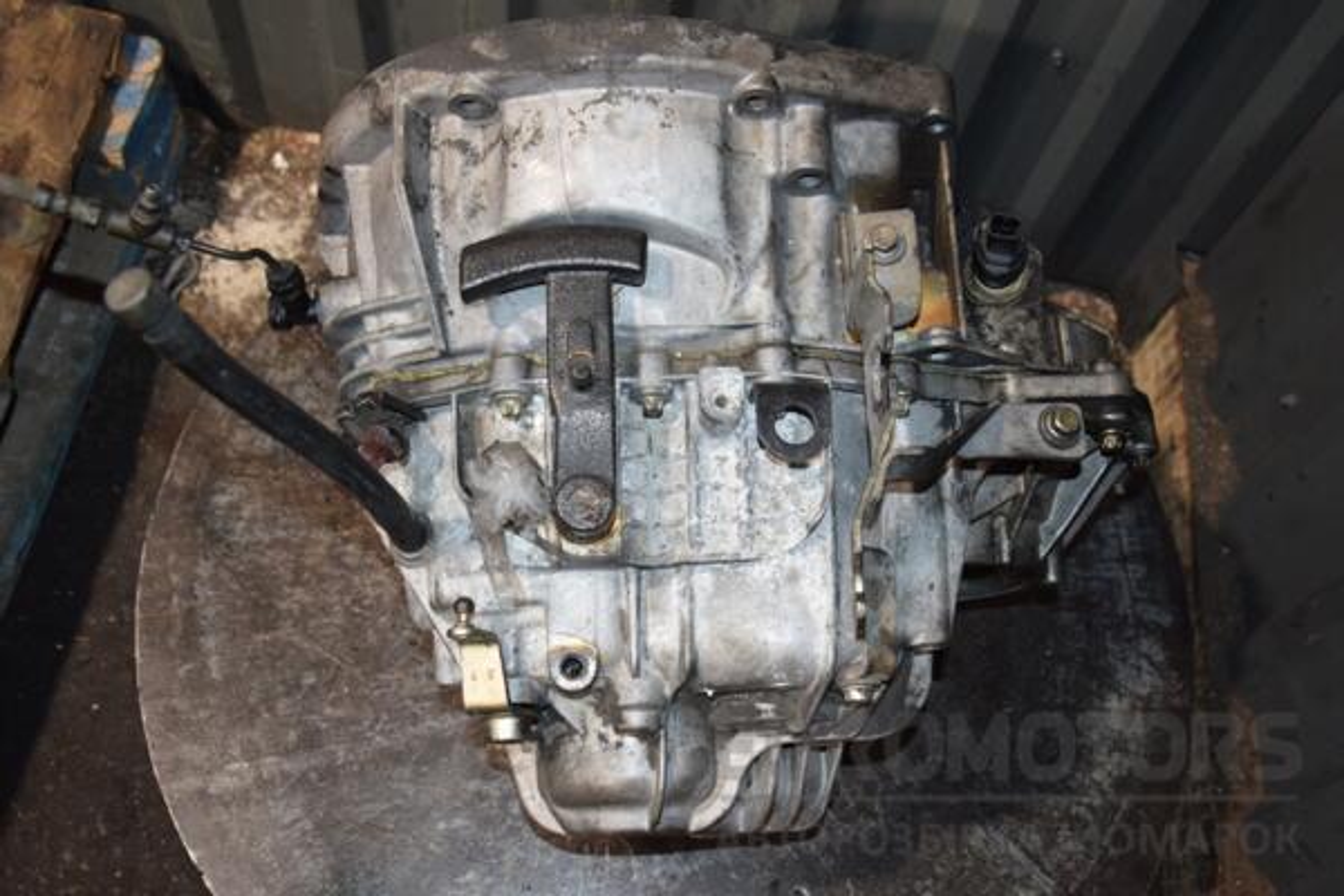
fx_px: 1344
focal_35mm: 36
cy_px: 448
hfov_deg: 53.1
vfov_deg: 36.9
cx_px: 672
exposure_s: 1/60
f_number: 5
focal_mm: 24
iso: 800
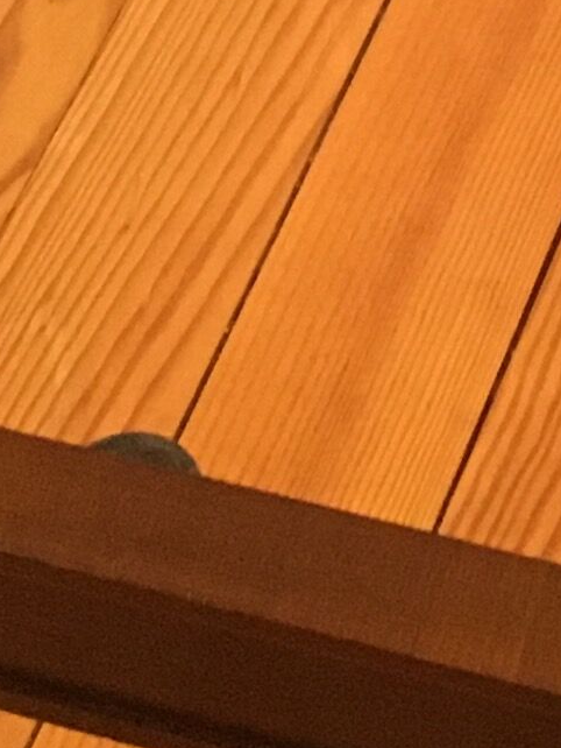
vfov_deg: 9.9
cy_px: -870
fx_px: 3930
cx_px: 879
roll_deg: +6.7
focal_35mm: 182
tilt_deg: -40.6
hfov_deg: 8.0
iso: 200
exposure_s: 1/25
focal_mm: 4.15
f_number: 2.2
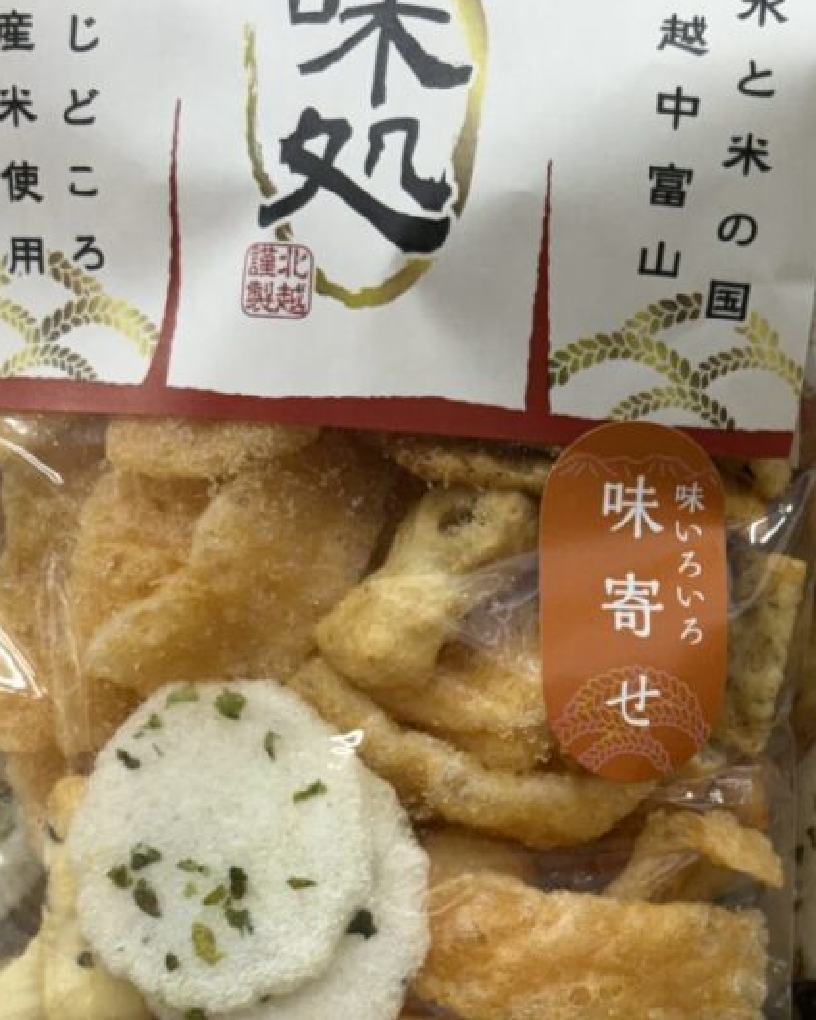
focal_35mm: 98
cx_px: 681
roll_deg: +0.3
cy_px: 804
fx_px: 2958
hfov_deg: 15.6
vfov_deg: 19.4
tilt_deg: -5.2
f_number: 1.6
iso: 40
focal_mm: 5.96
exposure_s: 1/100
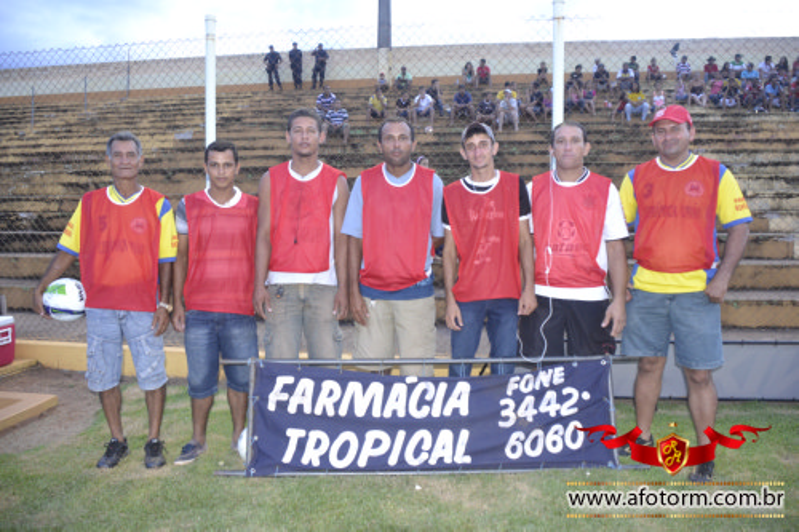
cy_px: 266
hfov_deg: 61.9
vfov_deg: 43.6
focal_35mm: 30
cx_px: 400
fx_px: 666
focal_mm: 20
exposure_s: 1/60
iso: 1250
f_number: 3.5
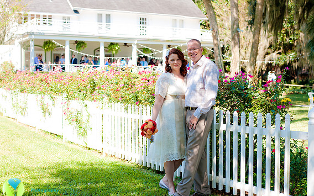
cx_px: 156
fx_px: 445
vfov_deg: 24.9
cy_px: 97
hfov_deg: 38.9
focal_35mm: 52
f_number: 3.5
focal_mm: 50
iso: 1250
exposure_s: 1/2500
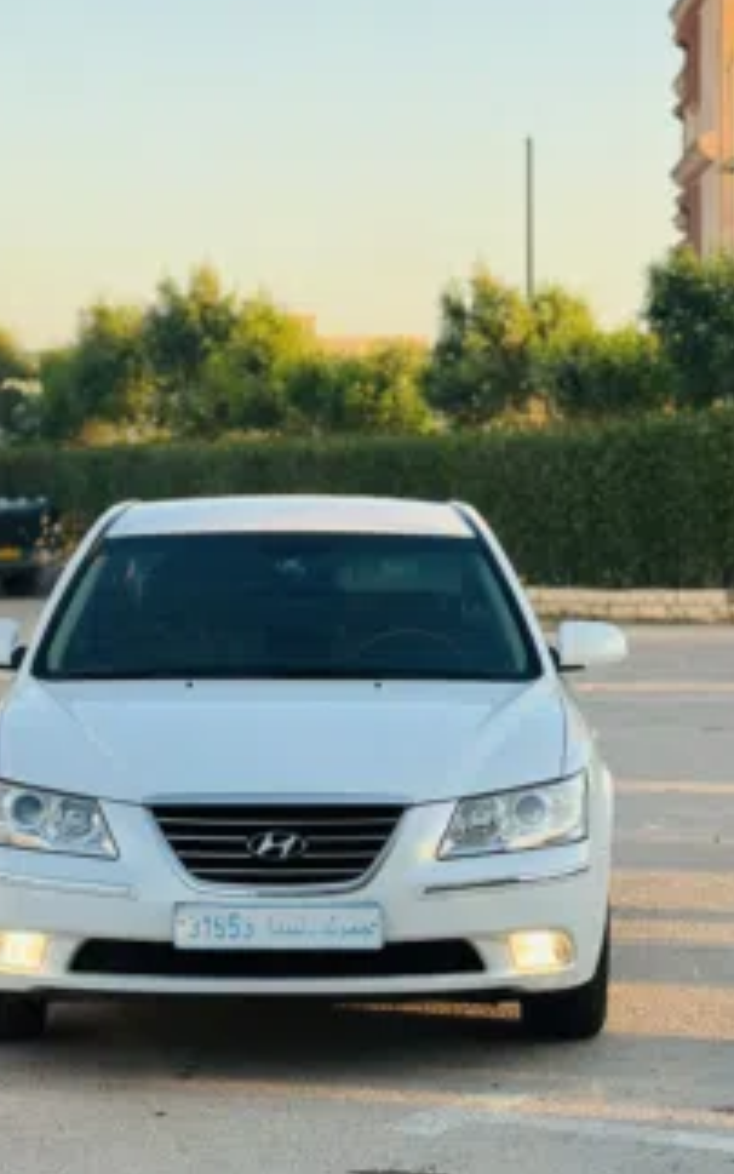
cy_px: 596
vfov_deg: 20.6
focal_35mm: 101
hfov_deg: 13.0
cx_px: 338
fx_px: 3231
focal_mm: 9
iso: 50
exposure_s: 1/121
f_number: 2.8
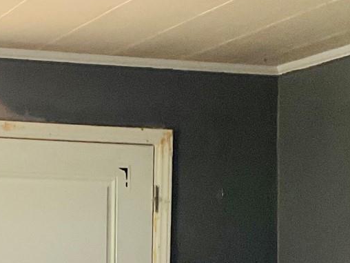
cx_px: 57
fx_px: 1183
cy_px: 320
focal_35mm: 117
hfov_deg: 16.7
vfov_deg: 12.4
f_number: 1.8
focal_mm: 3
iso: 160
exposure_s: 1/60
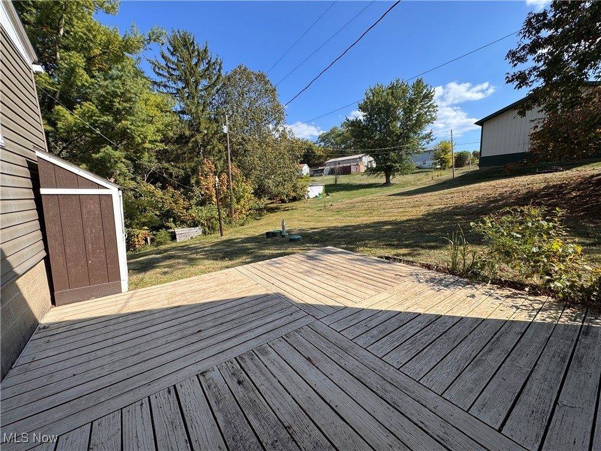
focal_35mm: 14
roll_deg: +1.4
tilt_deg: -8.2
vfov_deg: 85.7
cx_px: 300
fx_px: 243
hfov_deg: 102.1
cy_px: 226
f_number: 2.2
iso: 40
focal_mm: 2.22
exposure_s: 1/944
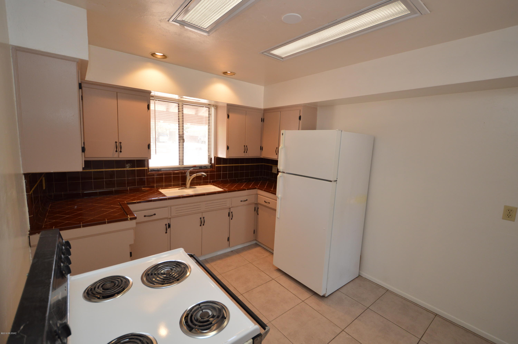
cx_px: 259
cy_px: 172
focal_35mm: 15
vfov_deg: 77.2
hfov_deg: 100.4
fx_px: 216
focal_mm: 10
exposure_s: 1/60
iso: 400
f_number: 4
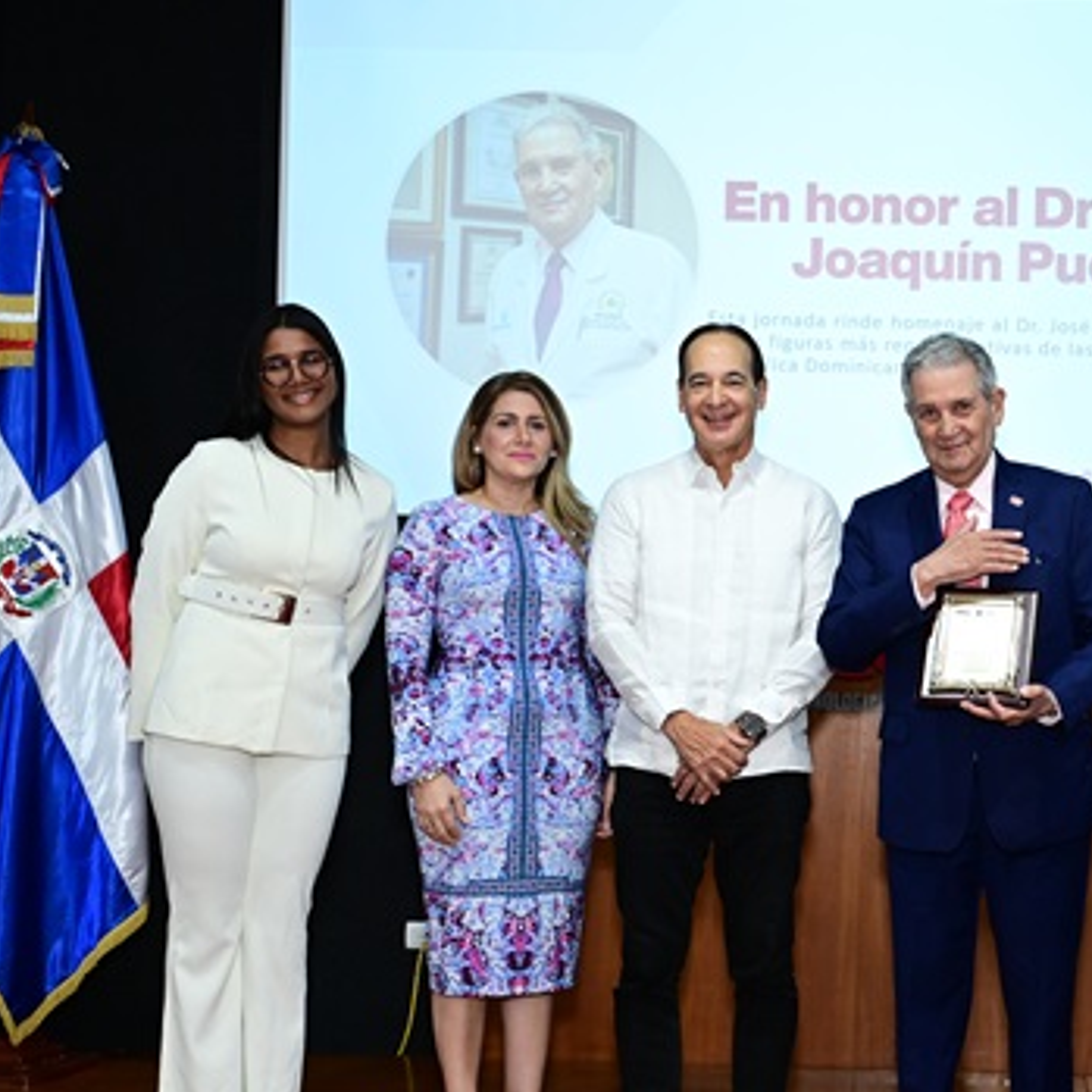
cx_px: 961
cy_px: 612
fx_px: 1999
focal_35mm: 56
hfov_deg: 29.4
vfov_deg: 30.5
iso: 3200
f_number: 5.6
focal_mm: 36
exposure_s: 1/200
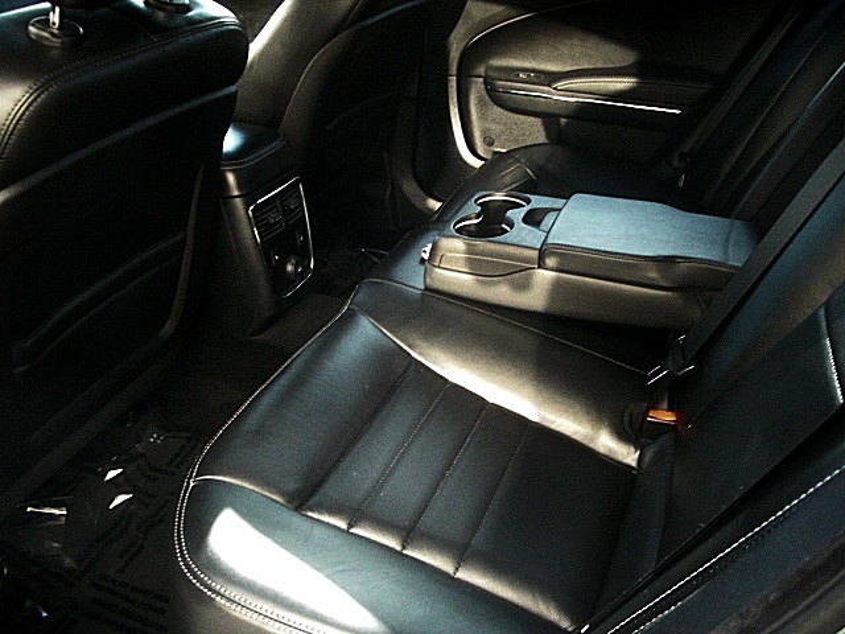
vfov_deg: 39.7
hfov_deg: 51.4
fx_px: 879
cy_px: 317
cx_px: 422
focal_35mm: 36
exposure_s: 1/125
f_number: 2.8
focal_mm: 6.3
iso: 800
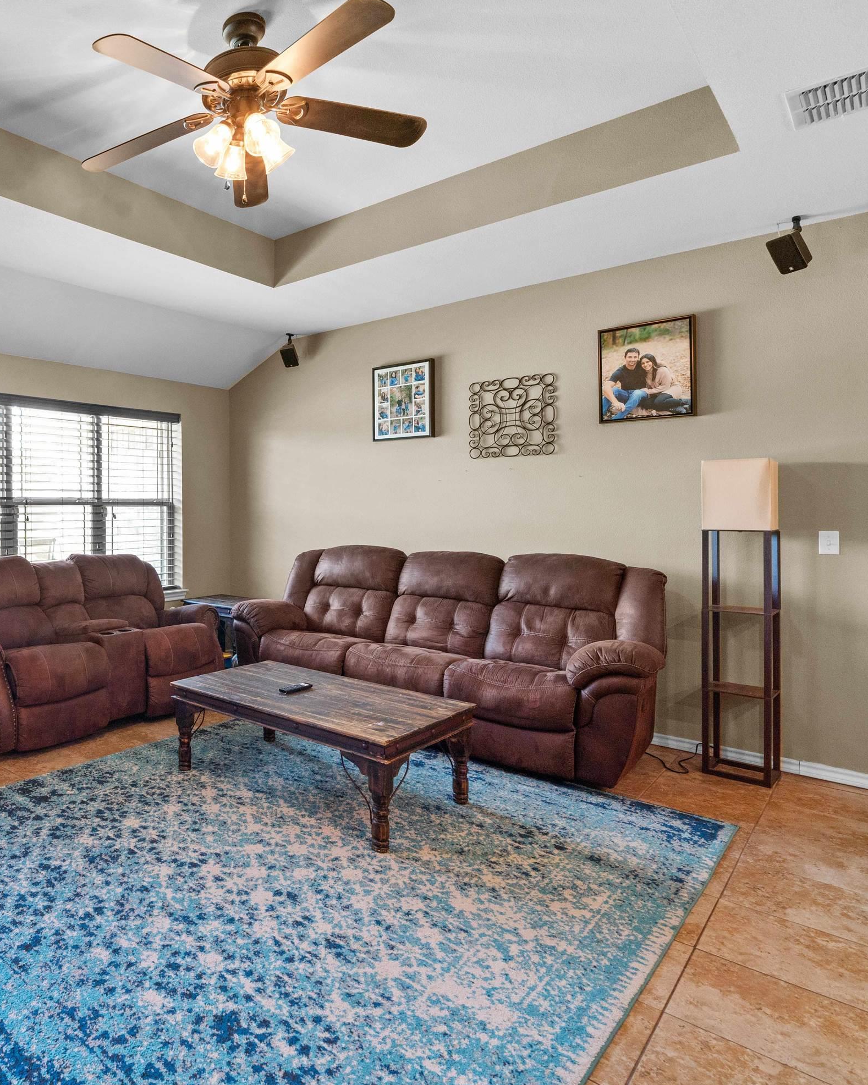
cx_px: 117
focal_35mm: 19
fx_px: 610
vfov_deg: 83.3
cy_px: 533
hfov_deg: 61.7
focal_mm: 13
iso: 500
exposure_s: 1/8
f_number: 9
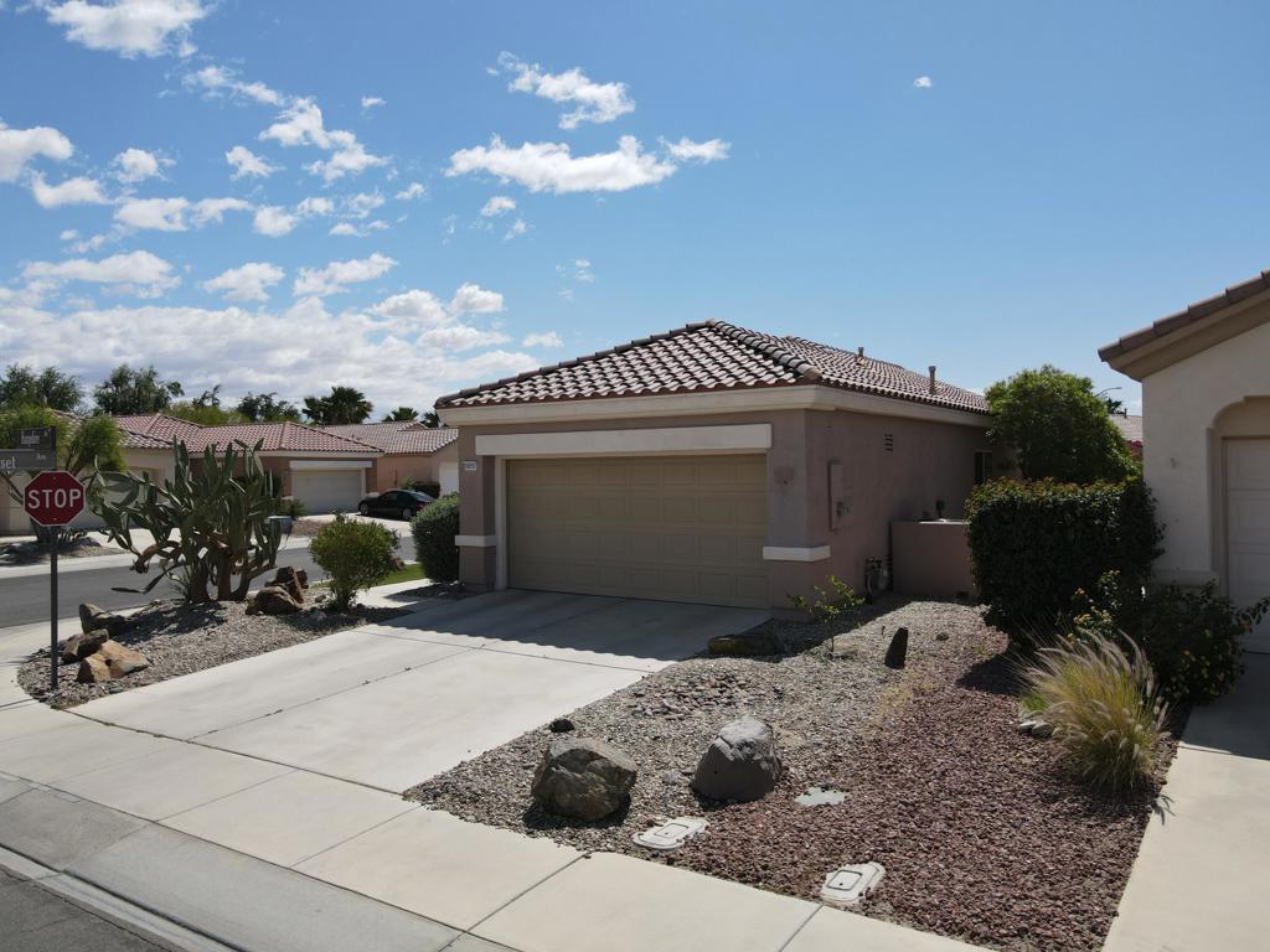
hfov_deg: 71.6
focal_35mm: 24
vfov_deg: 56.8
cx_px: 635
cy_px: 476
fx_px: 881
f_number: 2.8
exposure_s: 1/1250
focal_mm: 4.5
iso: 100
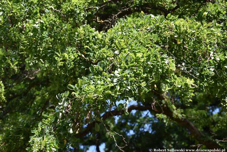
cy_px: 76
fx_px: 709
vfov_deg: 12.2
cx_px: 114
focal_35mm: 112
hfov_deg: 18.2
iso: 200
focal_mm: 75
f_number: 8
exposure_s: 1/250
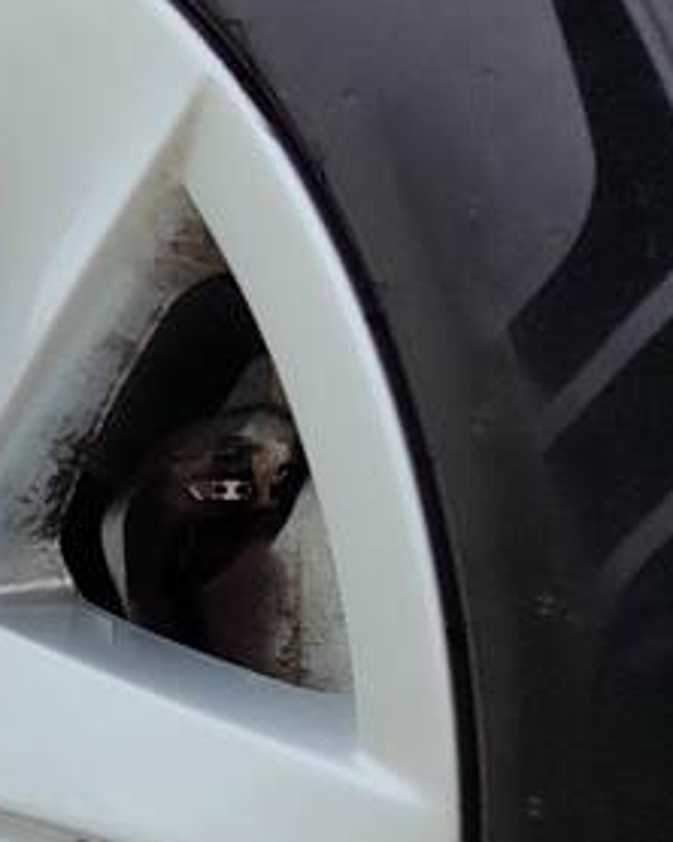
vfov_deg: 20.6
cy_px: 839
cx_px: -573
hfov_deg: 14.7
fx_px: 2243
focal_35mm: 90
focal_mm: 5.95
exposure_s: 1/653
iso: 50
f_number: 1.89
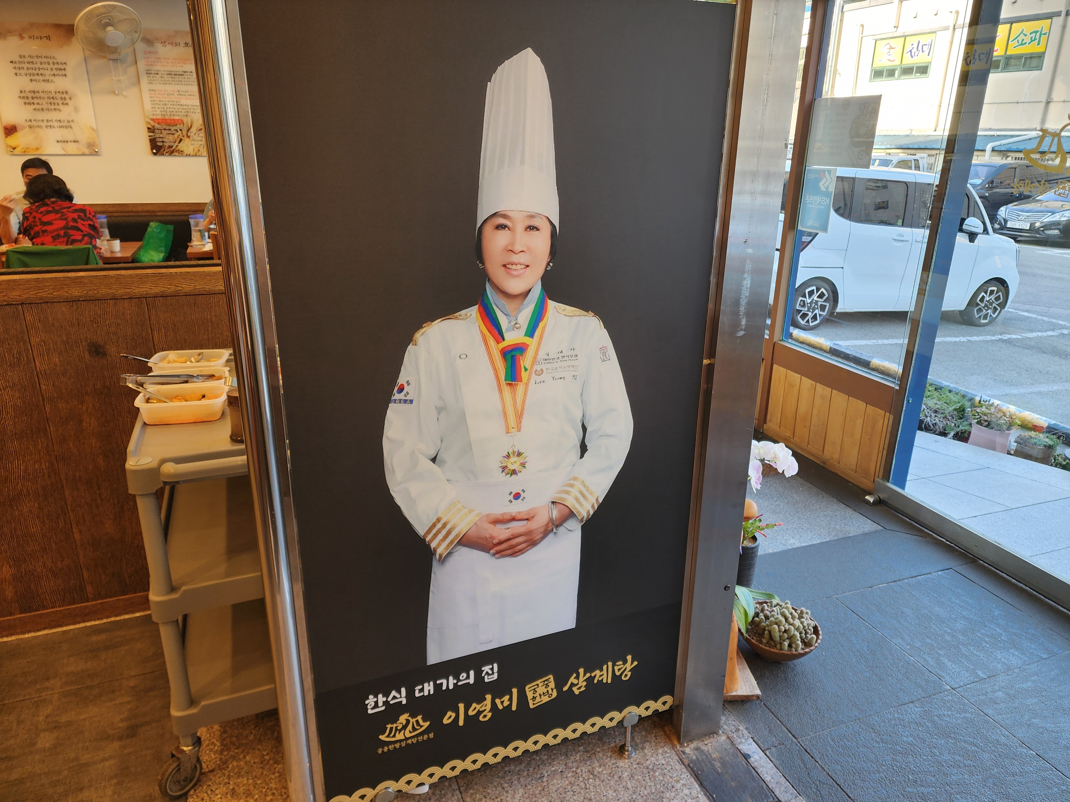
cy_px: 401
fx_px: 711
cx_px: 535
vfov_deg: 58.9
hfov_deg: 73.9
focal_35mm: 23
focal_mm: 6.4
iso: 64
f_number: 1.8
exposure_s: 1/120
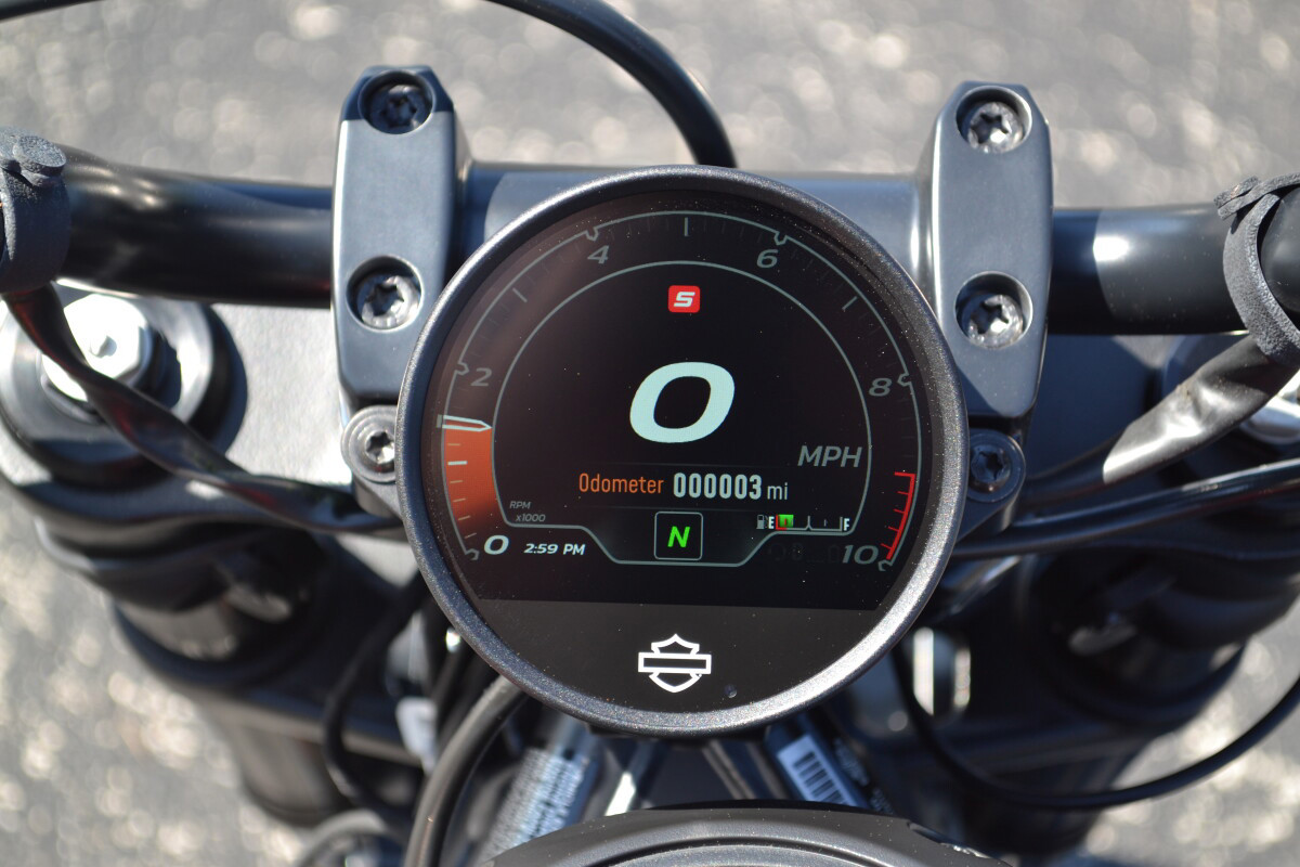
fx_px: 2816
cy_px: 434
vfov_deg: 17.5
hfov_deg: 26.0
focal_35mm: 78
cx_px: 650
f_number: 5.6
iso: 160
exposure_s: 1/125
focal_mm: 52
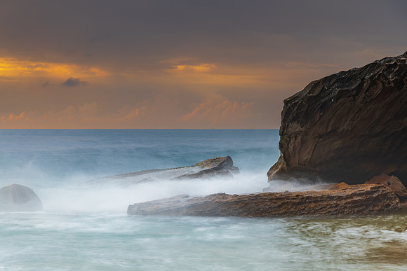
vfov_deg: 11.3
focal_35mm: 122
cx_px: 204
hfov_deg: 16.8
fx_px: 1375
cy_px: 136
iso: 31
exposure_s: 2
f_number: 9
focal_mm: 120
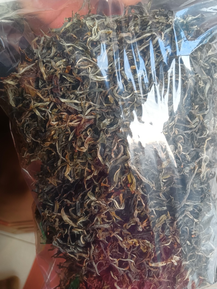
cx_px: 108
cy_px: 144
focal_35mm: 27
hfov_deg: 51.3
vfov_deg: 65.3
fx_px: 226
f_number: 1.9
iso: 419
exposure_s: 1/50
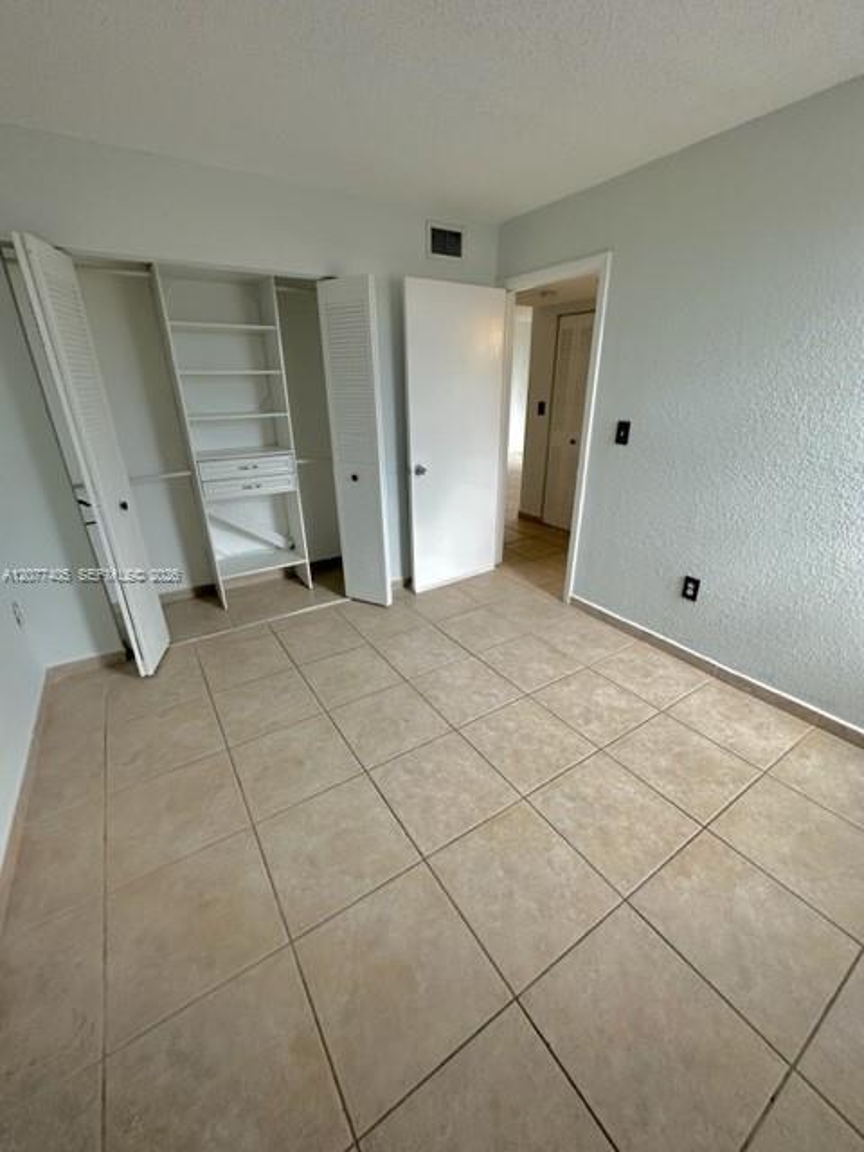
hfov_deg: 85.7
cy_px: 576
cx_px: 432
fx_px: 466
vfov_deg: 102.1
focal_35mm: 14
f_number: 2.2
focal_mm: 2.22
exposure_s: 1/120
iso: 200
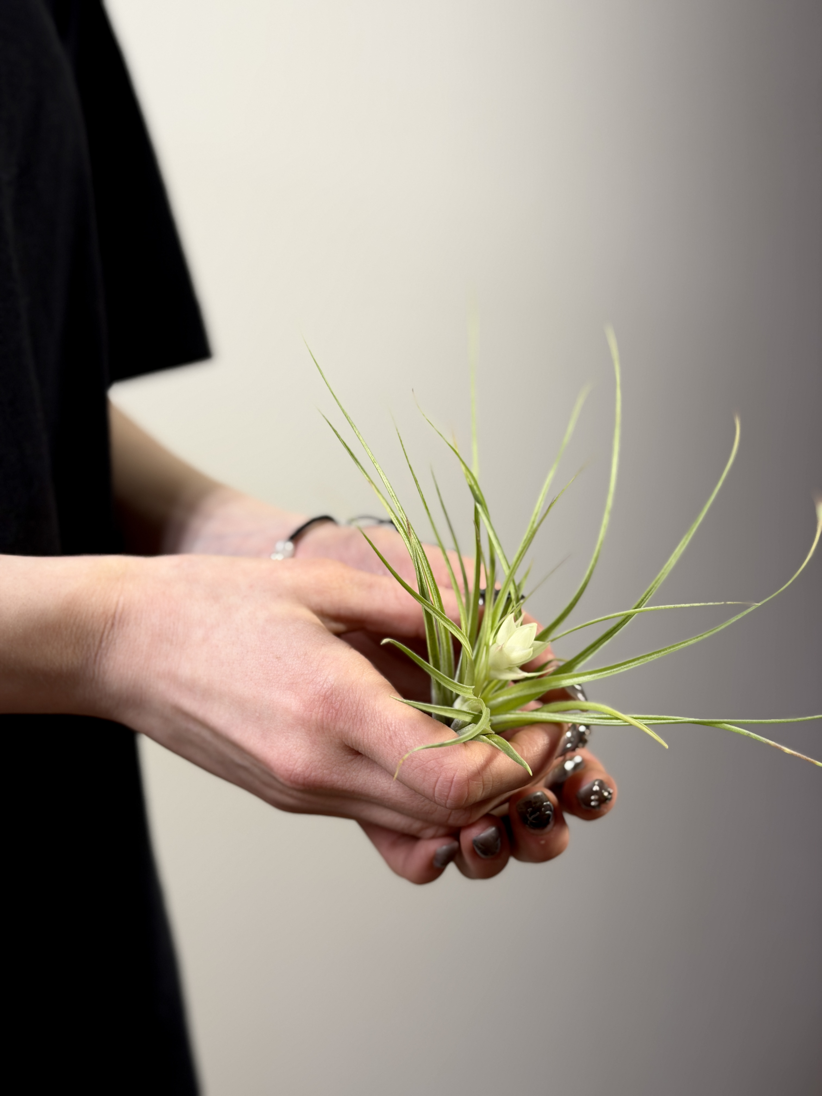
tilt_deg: -4.8
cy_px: 548
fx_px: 1520
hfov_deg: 30.3
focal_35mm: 48
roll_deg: -1.0
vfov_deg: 39.7
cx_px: 411
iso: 80
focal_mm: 6.76
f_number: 1.78
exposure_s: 1/121
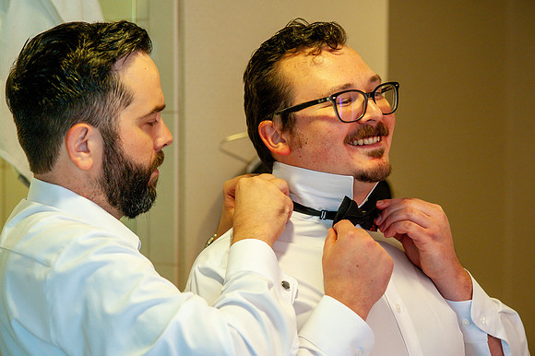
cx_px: 268
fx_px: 1559
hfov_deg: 19.5
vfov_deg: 13.0
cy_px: 178
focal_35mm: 105
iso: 2000
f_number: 4
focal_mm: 105
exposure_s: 1/200
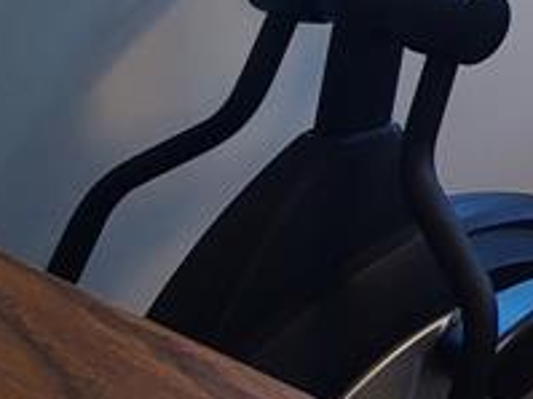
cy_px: -268
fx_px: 1031
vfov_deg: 18.3
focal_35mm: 67
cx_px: 1055
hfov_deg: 18.8
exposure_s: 1/60
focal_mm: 2.2
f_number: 2.2
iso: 125
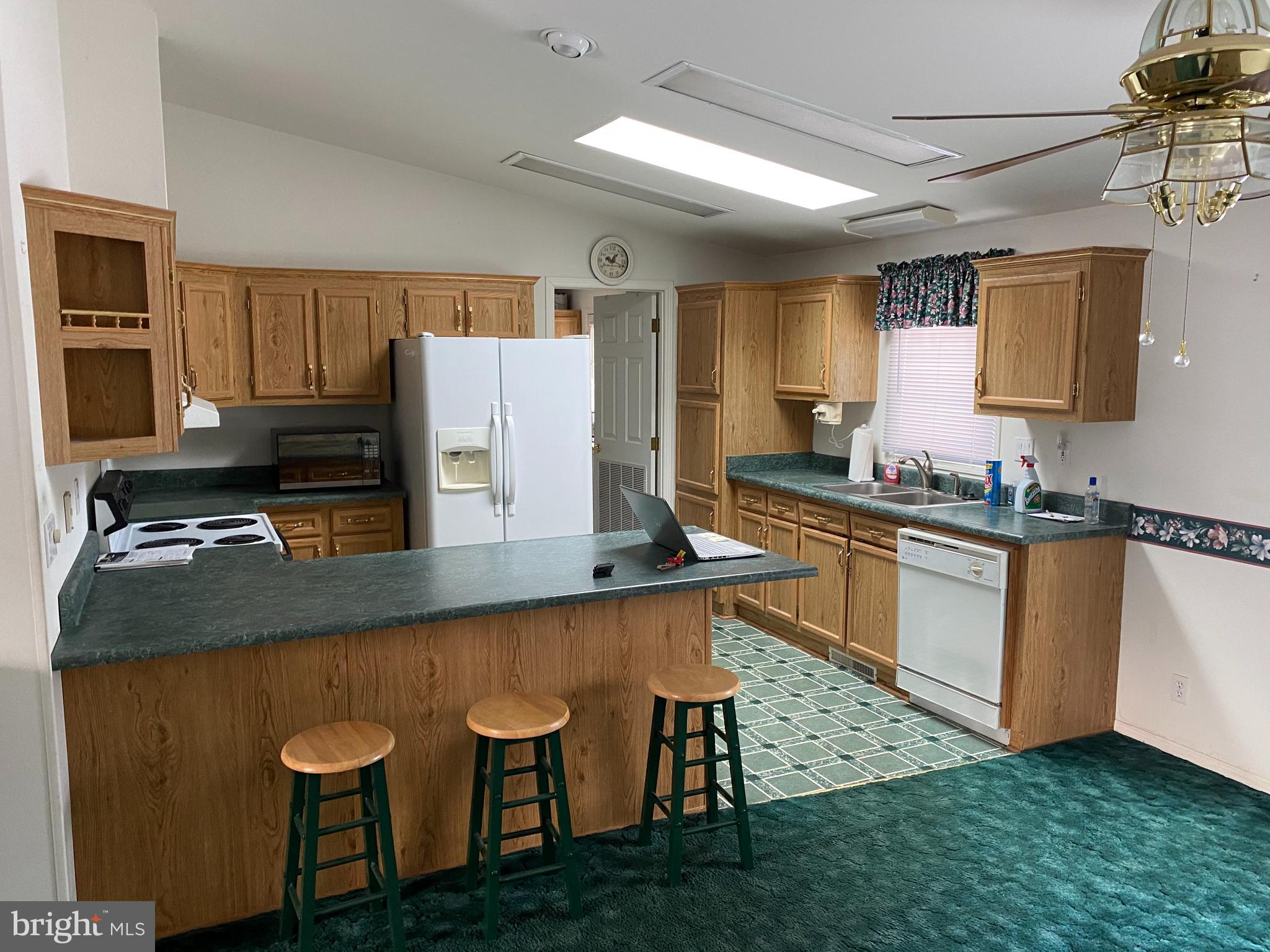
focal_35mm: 26
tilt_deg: -8.6
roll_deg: +0.2
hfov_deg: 67.3
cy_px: 476
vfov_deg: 53.1
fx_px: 954
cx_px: 635
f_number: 1.8
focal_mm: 4.25
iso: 125
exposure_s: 1/73
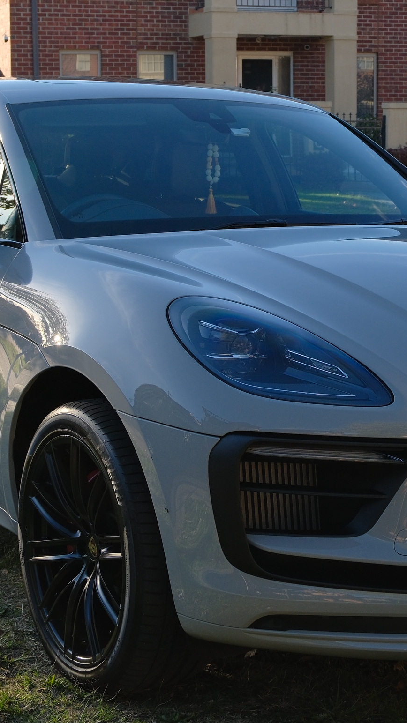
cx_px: 265
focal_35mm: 72
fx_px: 1381
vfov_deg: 29.3
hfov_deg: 16.7
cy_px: 278
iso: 320
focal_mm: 22.8
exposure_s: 1/350
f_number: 5.6
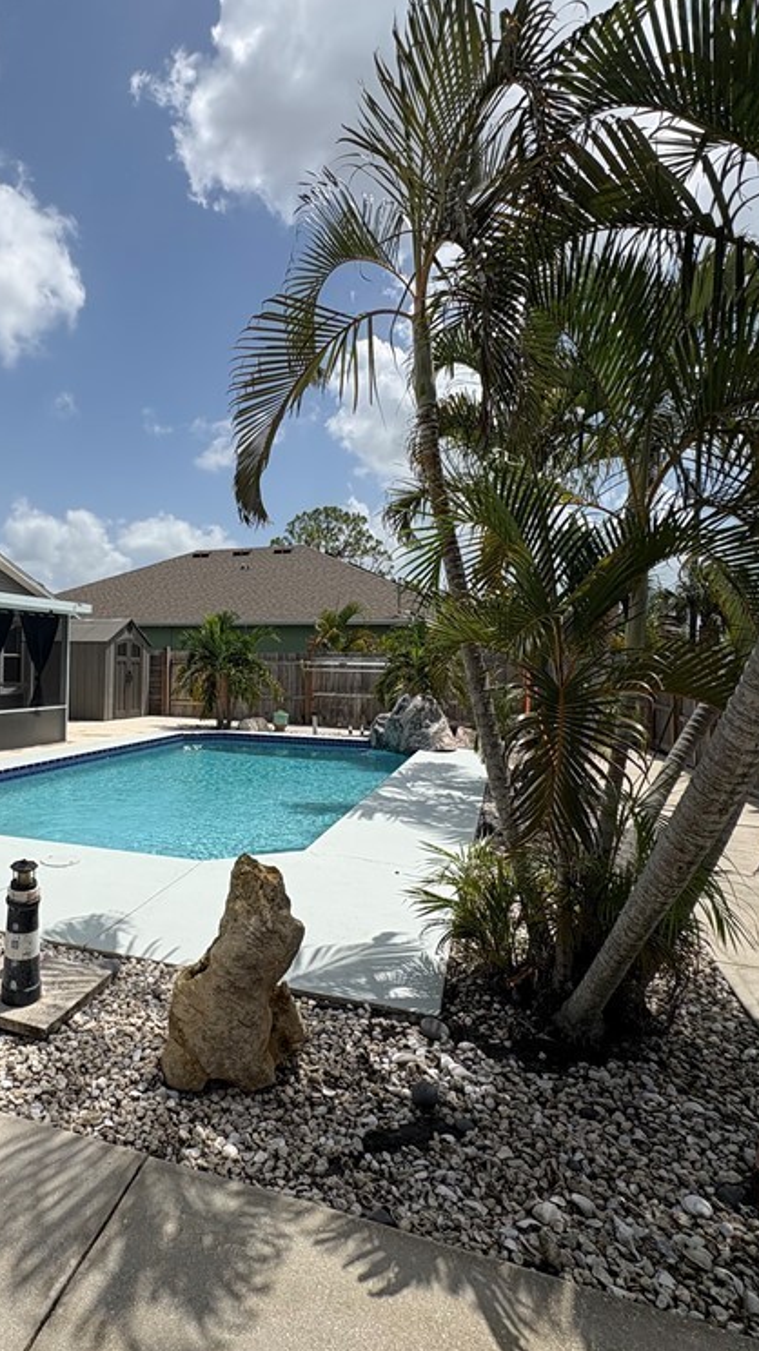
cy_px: 659
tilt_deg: +0.7
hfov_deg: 51.5
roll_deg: -0.8
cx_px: 198
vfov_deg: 83.8
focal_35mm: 21
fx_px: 752
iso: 50
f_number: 2.2
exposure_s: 1/4132
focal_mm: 2.22
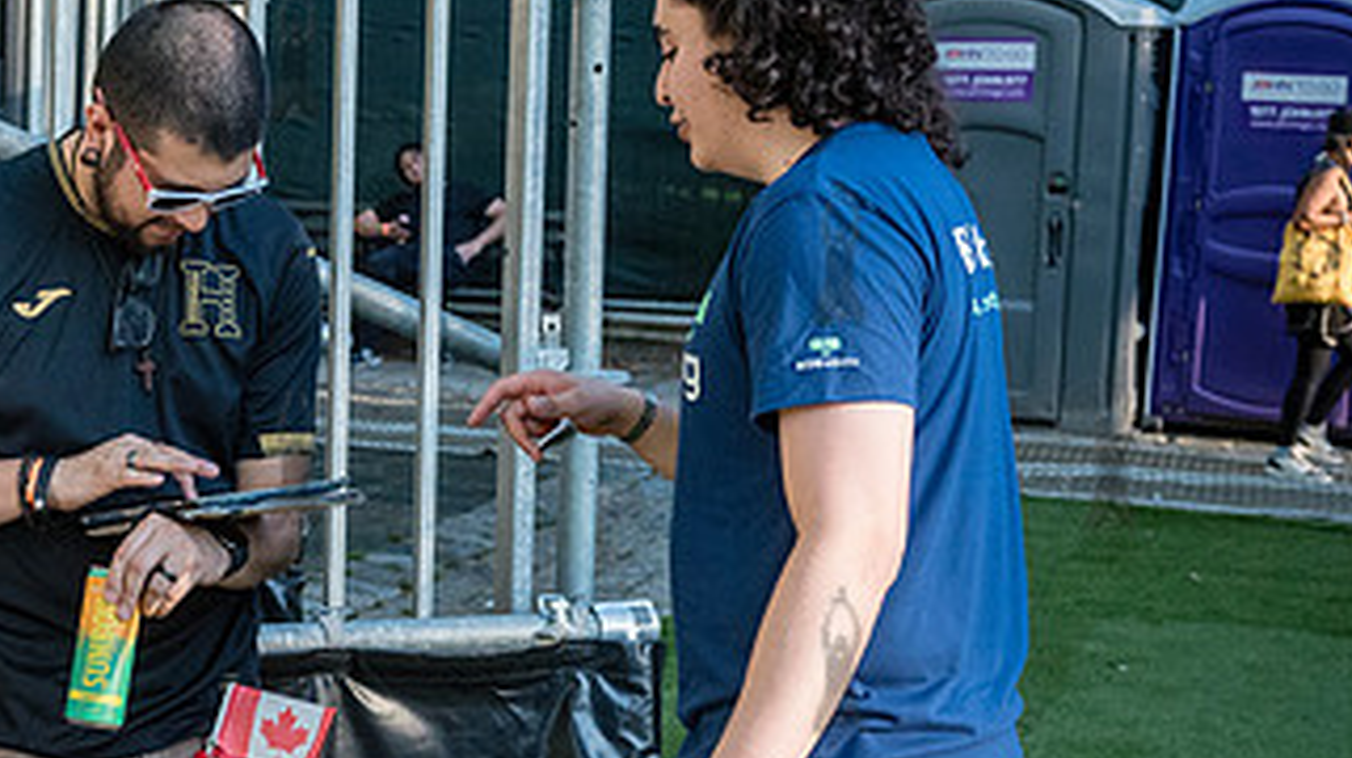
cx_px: 229
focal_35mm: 81
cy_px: 355
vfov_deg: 14.9
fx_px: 2902
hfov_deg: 25.7
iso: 2000
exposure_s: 1/1250
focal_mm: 38
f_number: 4.5
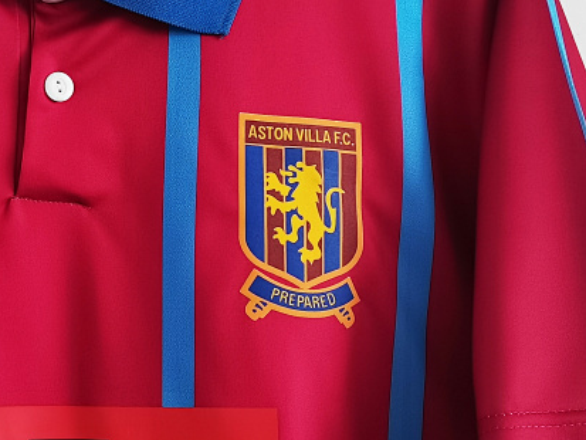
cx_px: 65
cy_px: 121
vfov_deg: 18.1
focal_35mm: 81
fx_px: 1372
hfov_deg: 23.5
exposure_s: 1/50
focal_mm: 5.58
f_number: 1.8
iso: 320
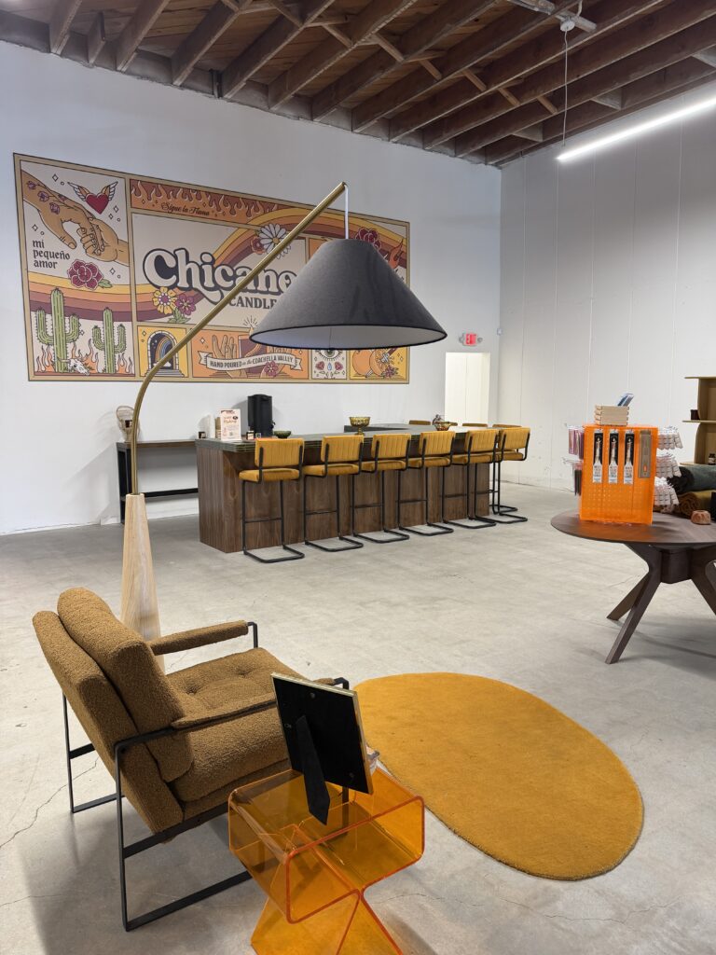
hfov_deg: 56.8
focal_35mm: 24
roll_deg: -0.2
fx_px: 662
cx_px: 358
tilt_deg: -6.7
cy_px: 478
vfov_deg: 71.6
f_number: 1.78
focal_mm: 6.76
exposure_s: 1/60
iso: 200
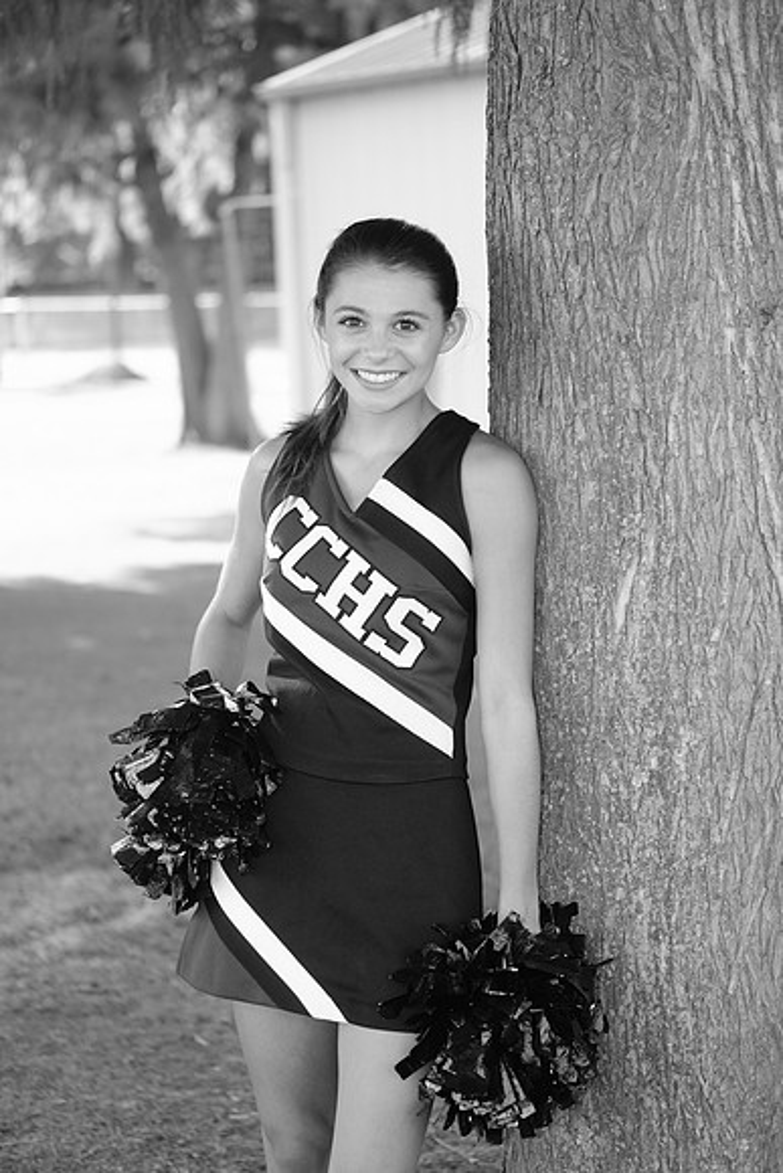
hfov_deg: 18.2
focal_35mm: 75
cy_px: 586
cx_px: 392
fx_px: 2445
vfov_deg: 27.0
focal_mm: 50
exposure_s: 1/250
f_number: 2.2
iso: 200
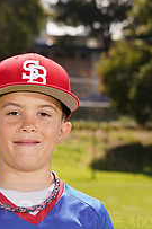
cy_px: 199
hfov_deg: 4.8
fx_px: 1814
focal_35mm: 286
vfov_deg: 7.2
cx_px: -44
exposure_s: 1/160
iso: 100
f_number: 9
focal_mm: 100
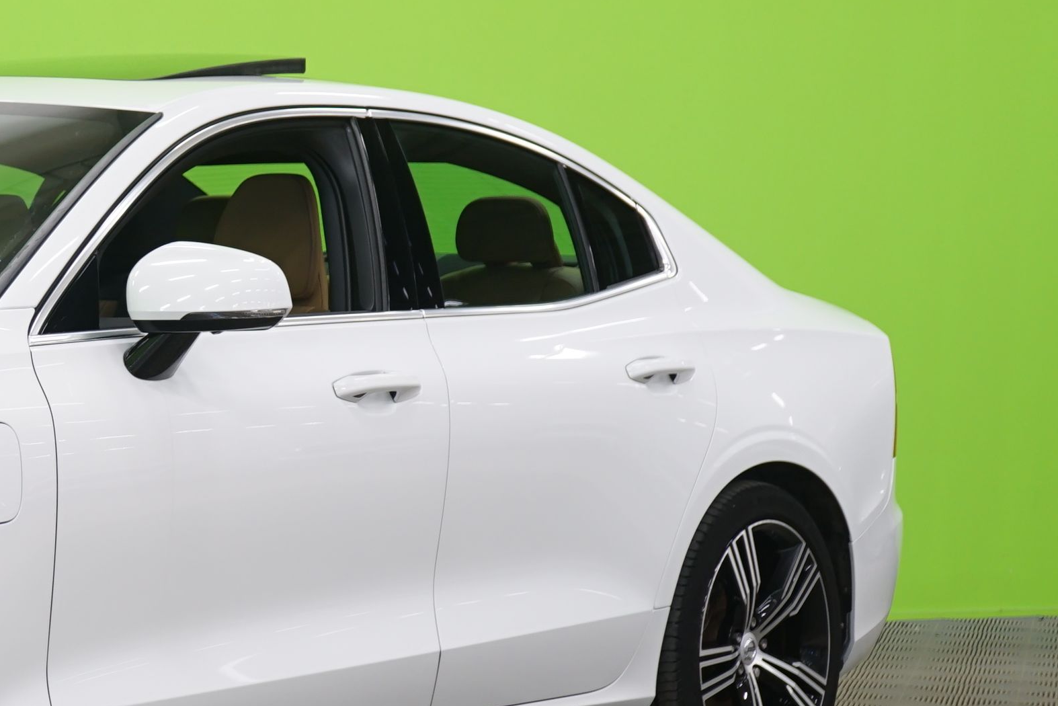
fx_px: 3674
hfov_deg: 15.8
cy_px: 310
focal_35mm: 125
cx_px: -173
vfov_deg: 11.0
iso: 400
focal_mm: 50
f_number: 5
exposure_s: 1/8
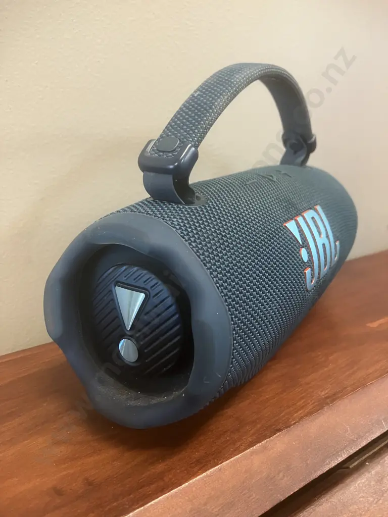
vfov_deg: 63.4
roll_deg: -1.1
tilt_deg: -17.2
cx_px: 194
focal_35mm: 28
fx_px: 418
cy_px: 258
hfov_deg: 49.7
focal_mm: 3.99
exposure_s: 1/33
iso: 320
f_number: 1.8
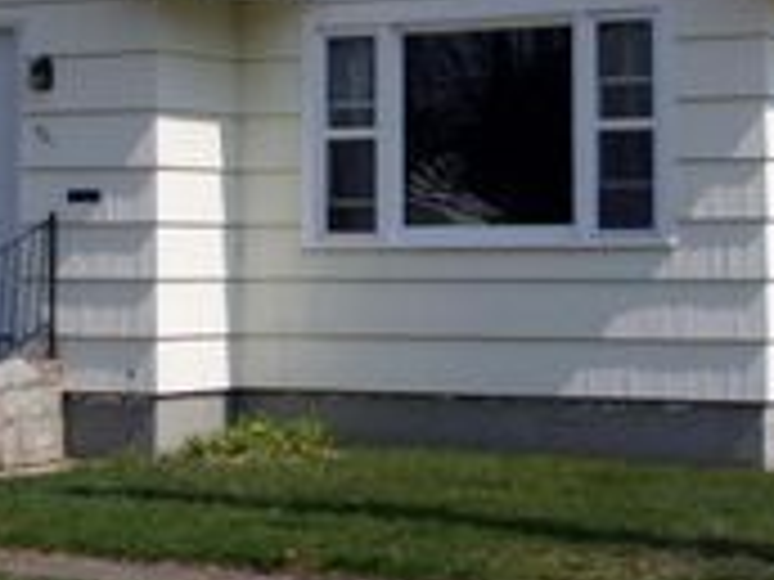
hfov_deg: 15.8
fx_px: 2795
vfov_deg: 11.8
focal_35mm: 125
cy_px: 164
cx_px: 382
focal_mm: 7.8
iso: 80
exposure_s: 1/150
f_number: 12.5
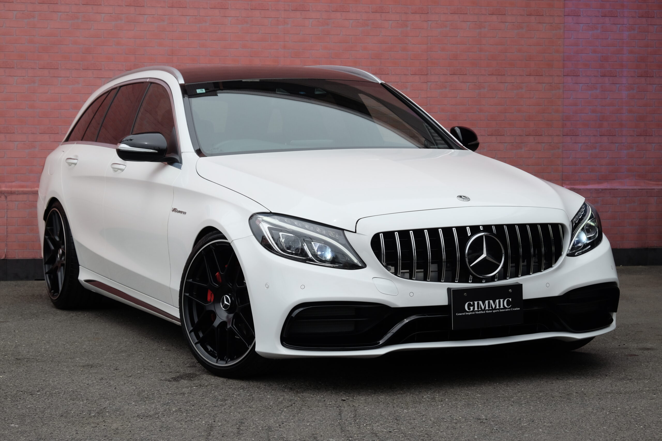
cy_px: 220
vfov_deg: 16.5
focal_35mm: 83
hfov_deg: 24.5
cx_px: 331
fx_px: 1526
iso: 400
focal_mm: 55
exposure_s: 1/420
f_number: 9
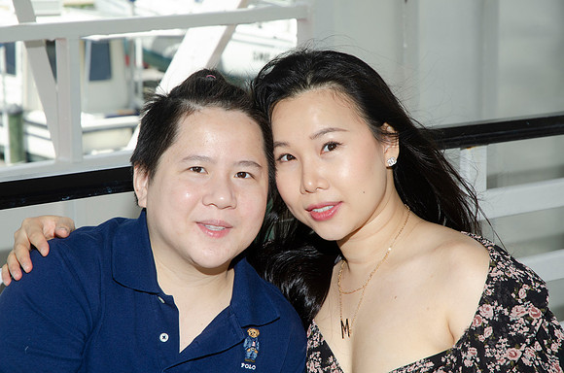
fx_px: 1641
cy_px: 186
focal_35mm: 105
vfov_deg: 13.0
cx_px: 282
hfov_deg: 19.5
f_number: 8
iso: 200
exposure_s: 1/250
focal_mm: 70
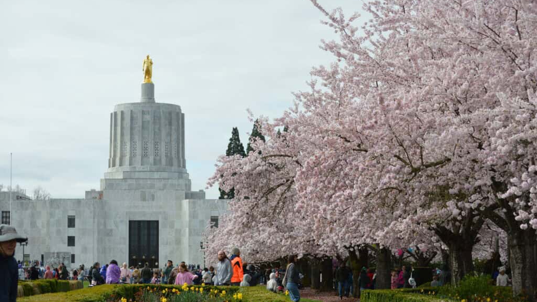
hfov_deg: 24.6
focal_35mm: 87
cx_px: 268
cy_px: 146
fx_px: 1232
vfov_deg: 14.0
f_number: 6.3
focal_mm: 55
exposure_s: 1/320
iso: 100
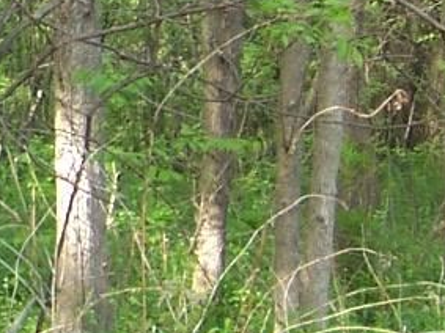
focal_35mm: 126
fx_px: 1619
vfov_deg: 11.3
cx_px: -379
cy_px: -163
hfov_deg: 13.8
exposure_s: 1/80
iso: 64
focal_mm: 3.8
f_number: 2.8
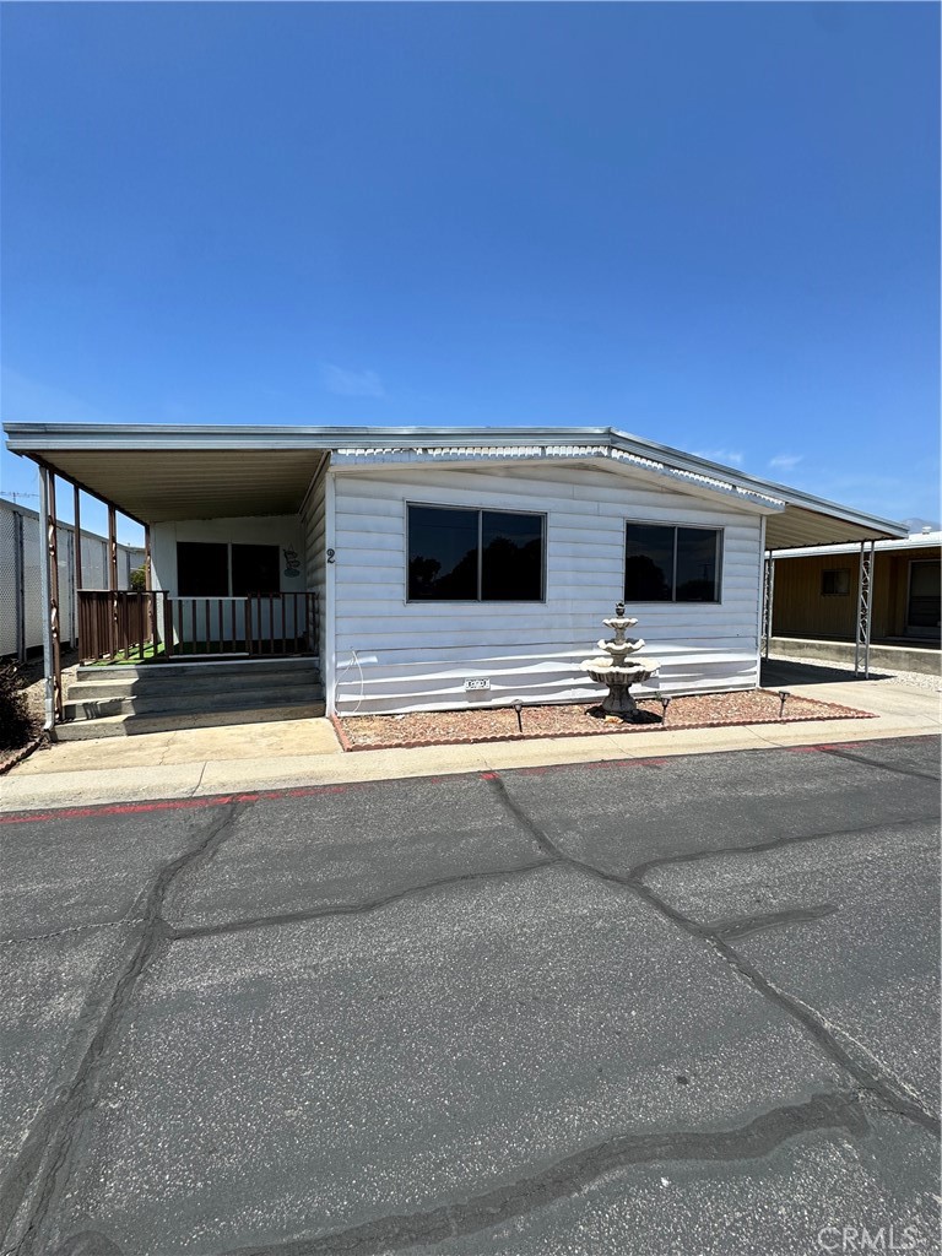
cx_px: 471
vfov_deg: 102.1
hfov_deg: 85.7
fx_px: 508
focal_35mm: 14
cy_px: 628
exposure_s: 1/2273
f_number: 2.2
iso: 50
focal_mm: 2.22
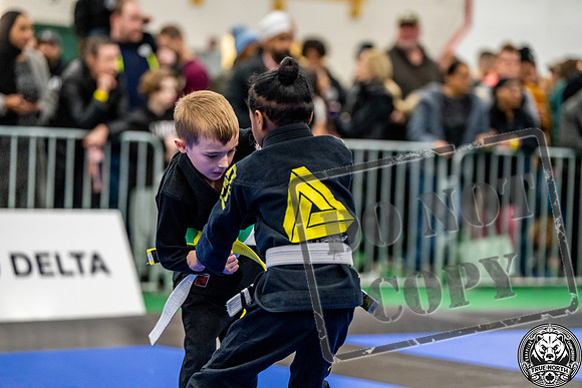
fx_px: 2134
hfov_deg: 15.5
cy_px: 194
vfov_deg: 10.4
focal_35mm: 132
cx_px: 291
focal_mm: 132
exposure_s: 1/500
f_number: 2.8
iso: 5000
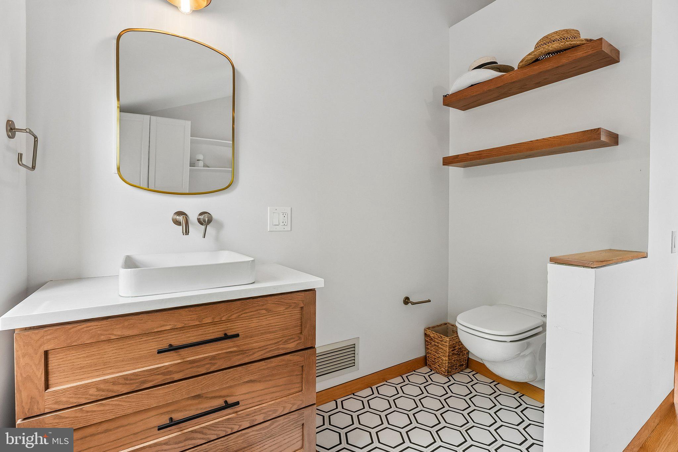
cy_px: 226
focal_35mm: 16
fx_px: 301
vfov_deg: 73.7
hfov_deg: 96.7
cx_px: 339
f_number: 8
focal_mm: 16
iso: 400
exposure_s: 1/25
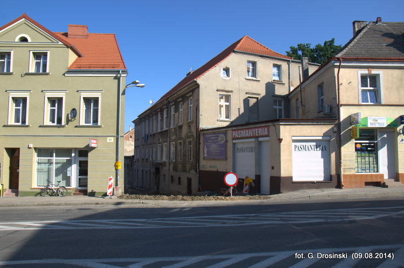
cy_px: 134
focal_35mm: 27
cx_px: 202
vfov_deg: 47.8
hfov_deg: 67.5
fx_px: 303
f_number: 8
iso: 200
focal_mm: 18
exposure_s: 1/250
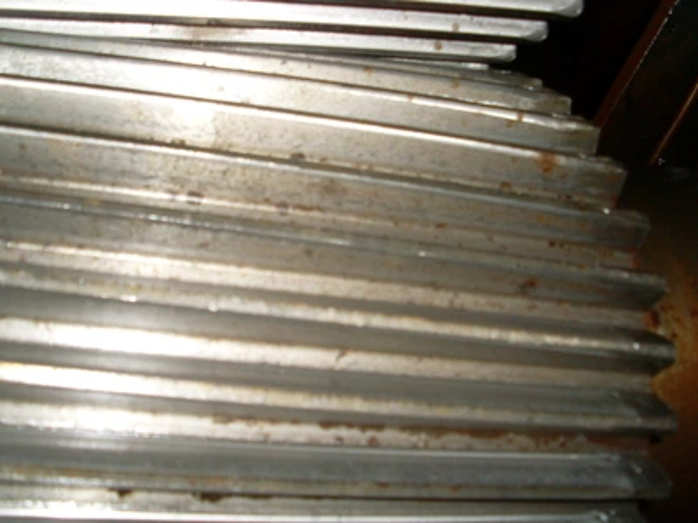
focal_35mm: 38
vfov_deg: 37.7
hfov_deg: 49.0
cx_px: 349
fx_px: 766
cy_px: 262
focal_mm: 6.3
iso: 100
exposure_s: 1/45
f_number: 3
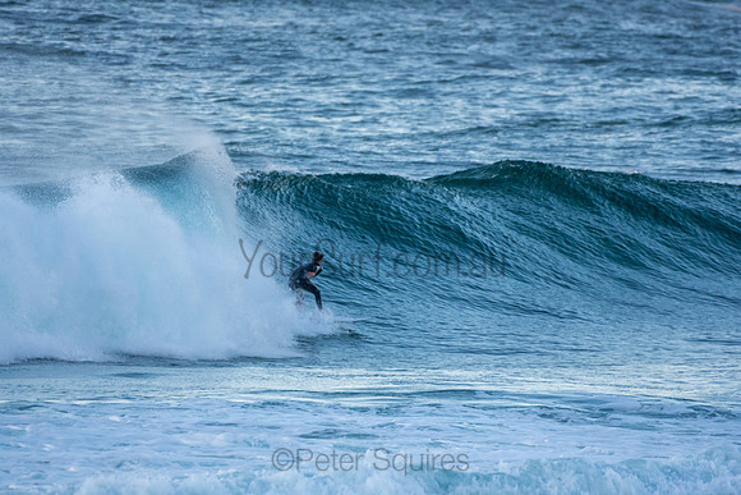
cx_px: 370
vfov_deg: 1.8
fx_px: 15440
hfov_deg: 2.7
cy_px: 248
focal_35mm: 750
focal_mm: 500
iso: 900
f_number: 5.6
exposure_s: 1/1250
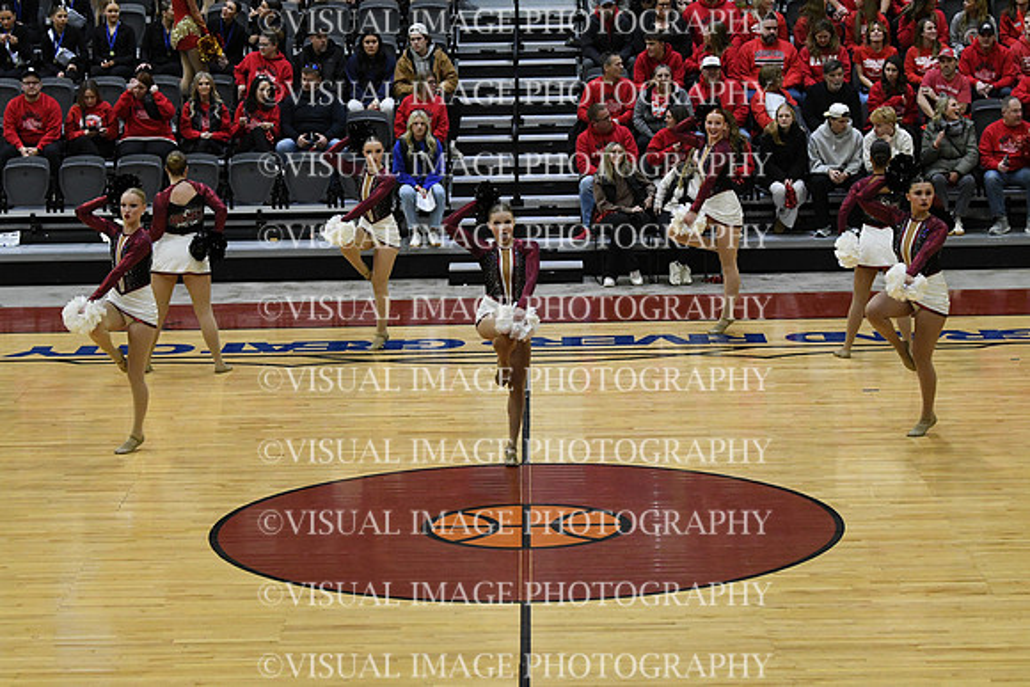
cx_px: 515
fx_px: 3005
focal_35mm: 105
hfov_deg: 19.5
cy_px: 344
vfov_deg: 13.0
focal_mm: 70
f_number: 4
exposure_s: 1/500
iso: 4000
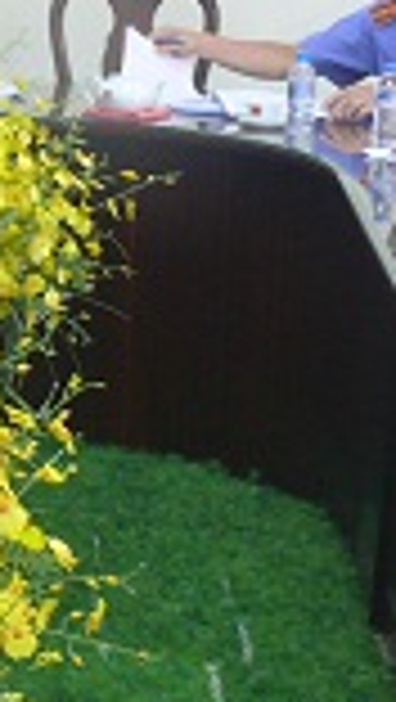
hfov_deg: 8.8
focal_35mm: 126
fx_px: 2347
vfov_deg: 17.0
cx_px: -549
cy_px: 313
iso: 200
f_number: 2.8
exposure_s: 1/13
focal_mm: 7.7
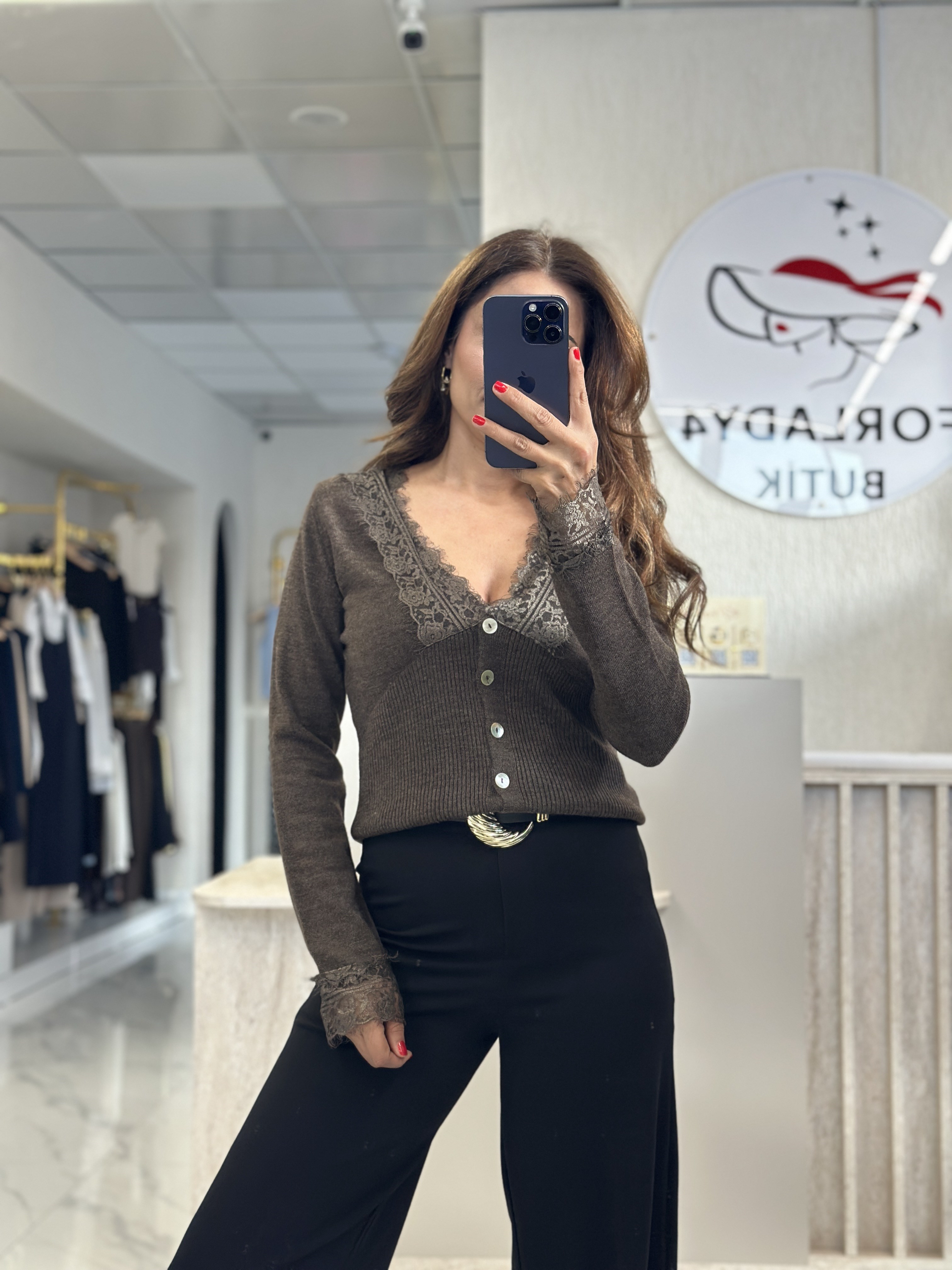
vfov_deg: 39.7
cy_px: 635
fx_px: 1760
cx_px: 476
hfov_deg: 30.3
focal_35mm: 48
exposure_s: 1/100
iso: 125
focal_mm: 6.86
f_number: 1.78
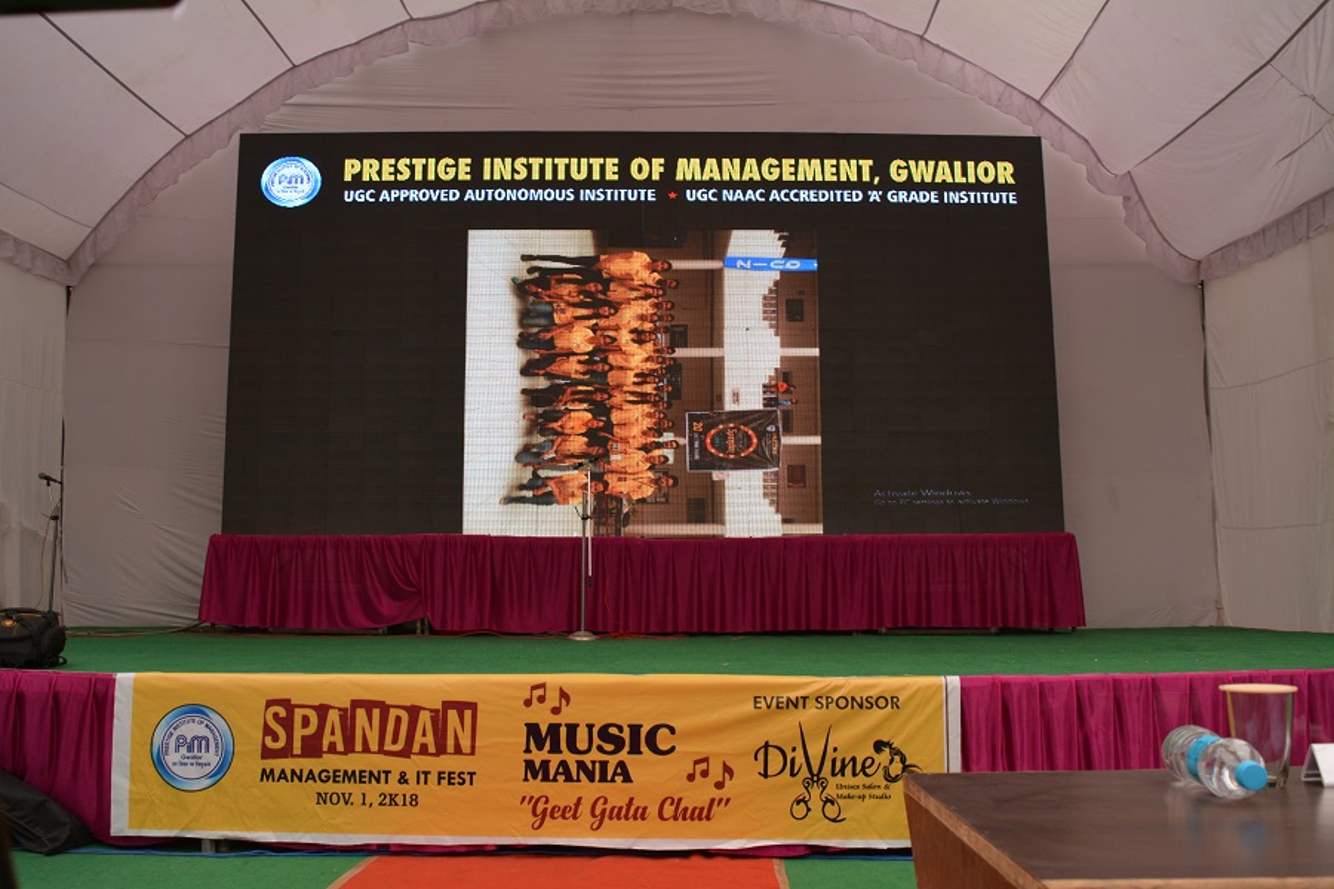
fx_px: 1223
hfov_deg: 57.2
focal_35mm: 33
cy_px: 444
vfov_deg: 40.0
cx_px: 667
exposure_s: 1/125
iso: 360
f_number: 5.6
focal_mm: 22
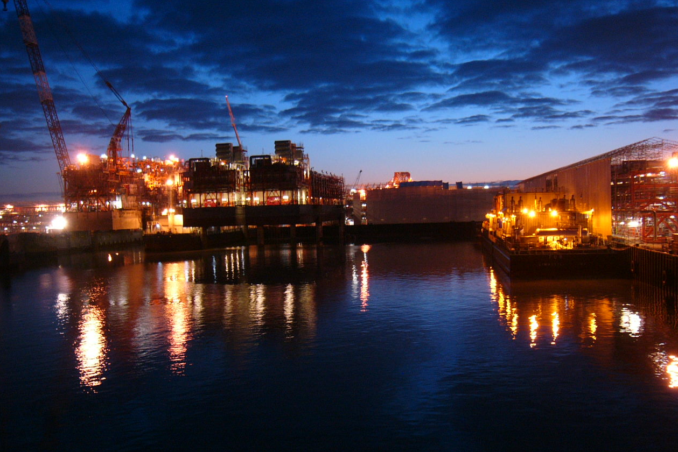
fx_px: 697
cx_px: 335
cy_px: 239
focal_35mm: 37
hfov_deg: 51.9
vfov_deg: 35.9
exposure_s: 1/2.5
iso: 100
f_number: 2.8
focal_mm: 5.8
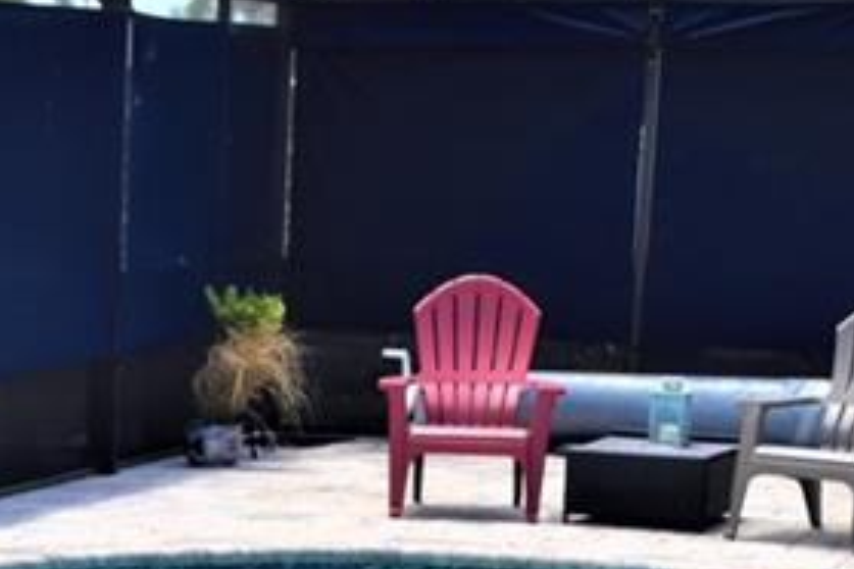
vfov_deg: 9.5
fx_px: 3270
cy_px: 973
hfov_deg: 14.5
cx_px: -110
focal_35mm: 138
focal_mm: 25
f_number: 7.1
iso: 100
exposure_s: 1/200
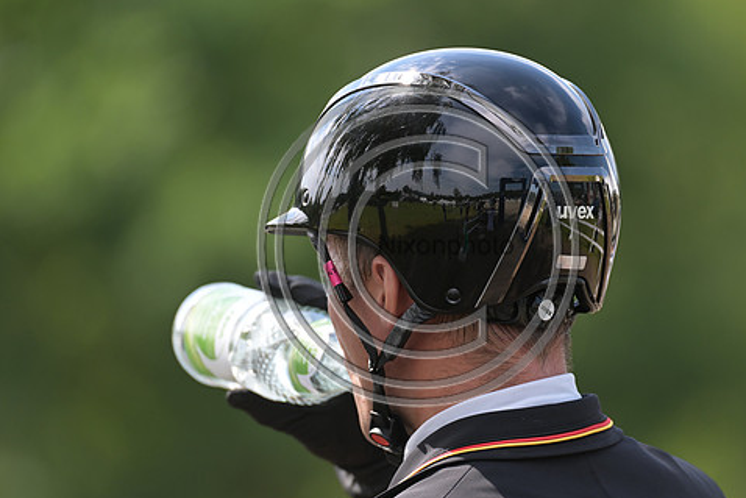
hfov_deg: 4.2
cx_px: 401
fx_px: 10053
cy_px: 224
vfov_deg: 2.8
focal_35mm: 485
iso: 640
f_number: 5
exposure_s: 1/1250
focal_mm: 400
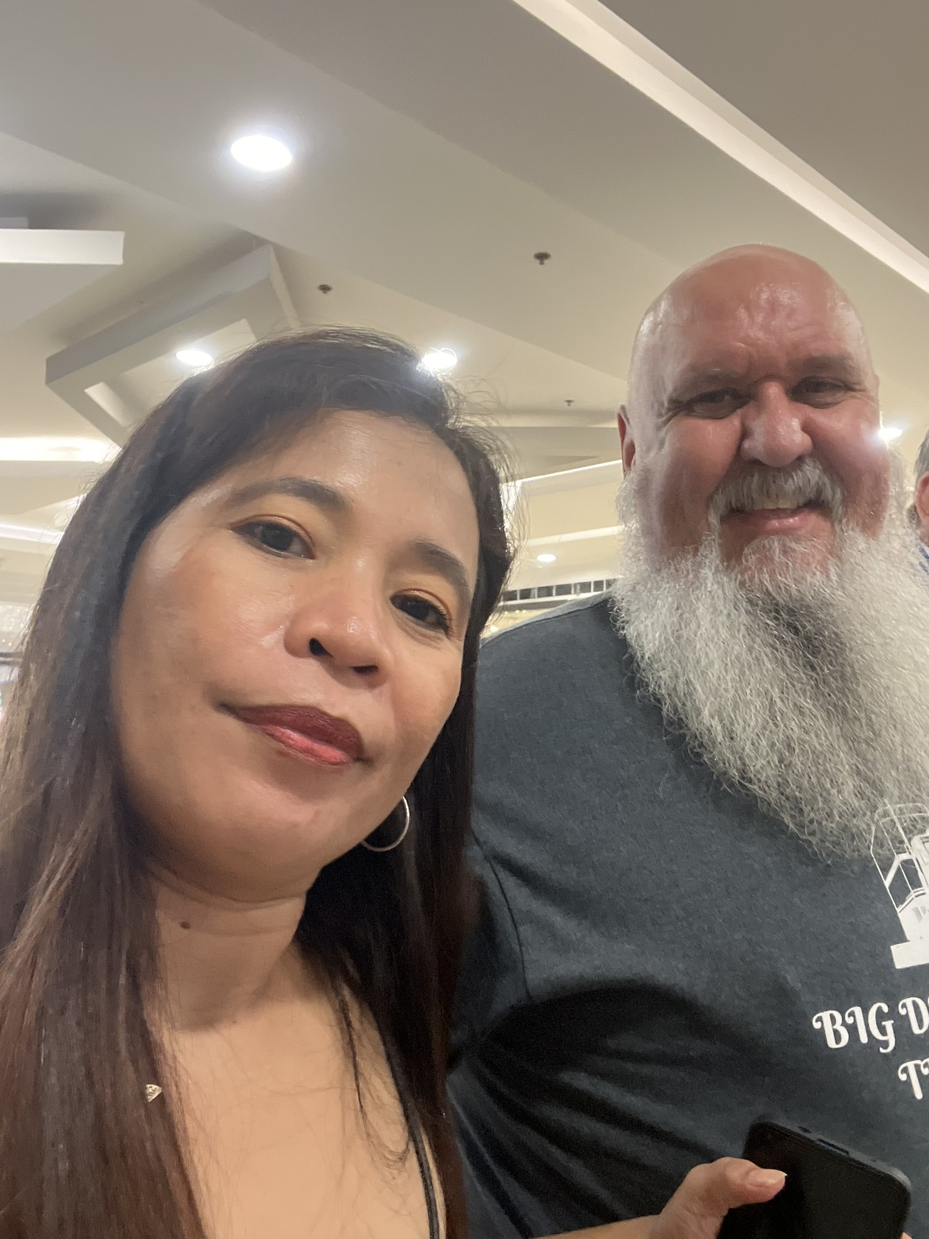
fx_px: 1073
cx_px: 464
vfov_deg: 60.0
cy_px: 620
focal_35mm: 30
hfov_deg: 46.8
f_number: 2.2
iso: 250
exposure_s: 1/40
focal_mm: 2.71
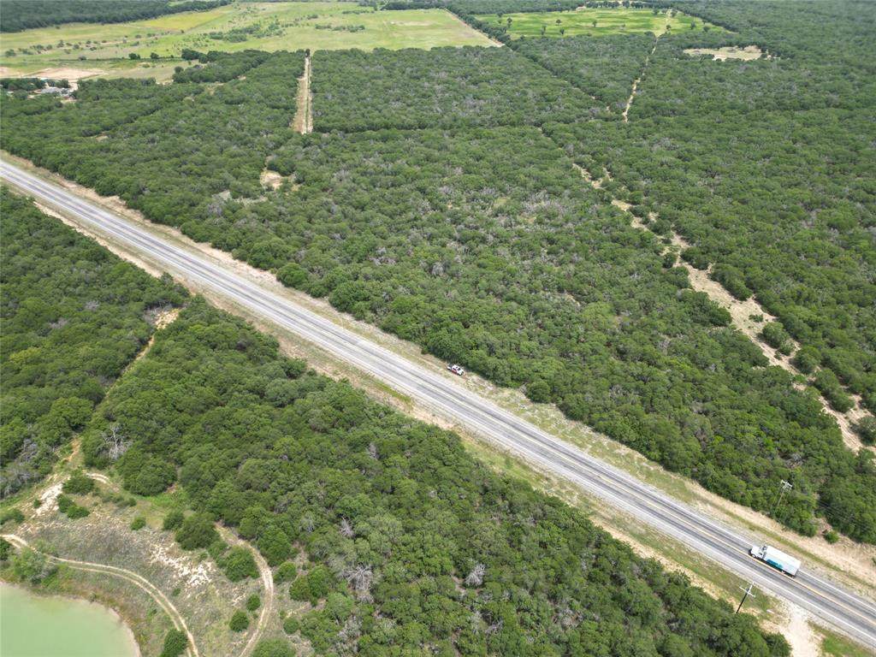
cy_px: 328
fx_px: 607
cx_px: 438
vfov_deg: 56.8
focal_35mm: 24
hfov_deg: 71.6
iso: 100
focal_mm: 6.72
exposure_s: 1/1250
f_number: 1.7
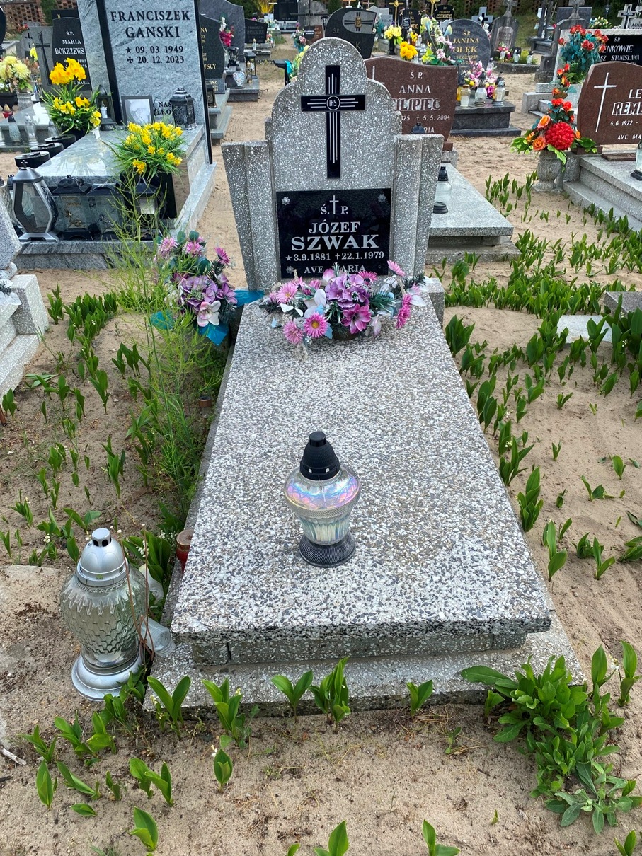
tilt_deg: -31.0
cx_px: 321
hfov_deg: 53.0
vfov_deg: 67.3
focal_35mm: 26
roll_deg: +0.4
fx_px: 643
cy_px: 428
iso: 32
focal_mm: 4.25
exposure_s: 1/981
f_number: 1.8
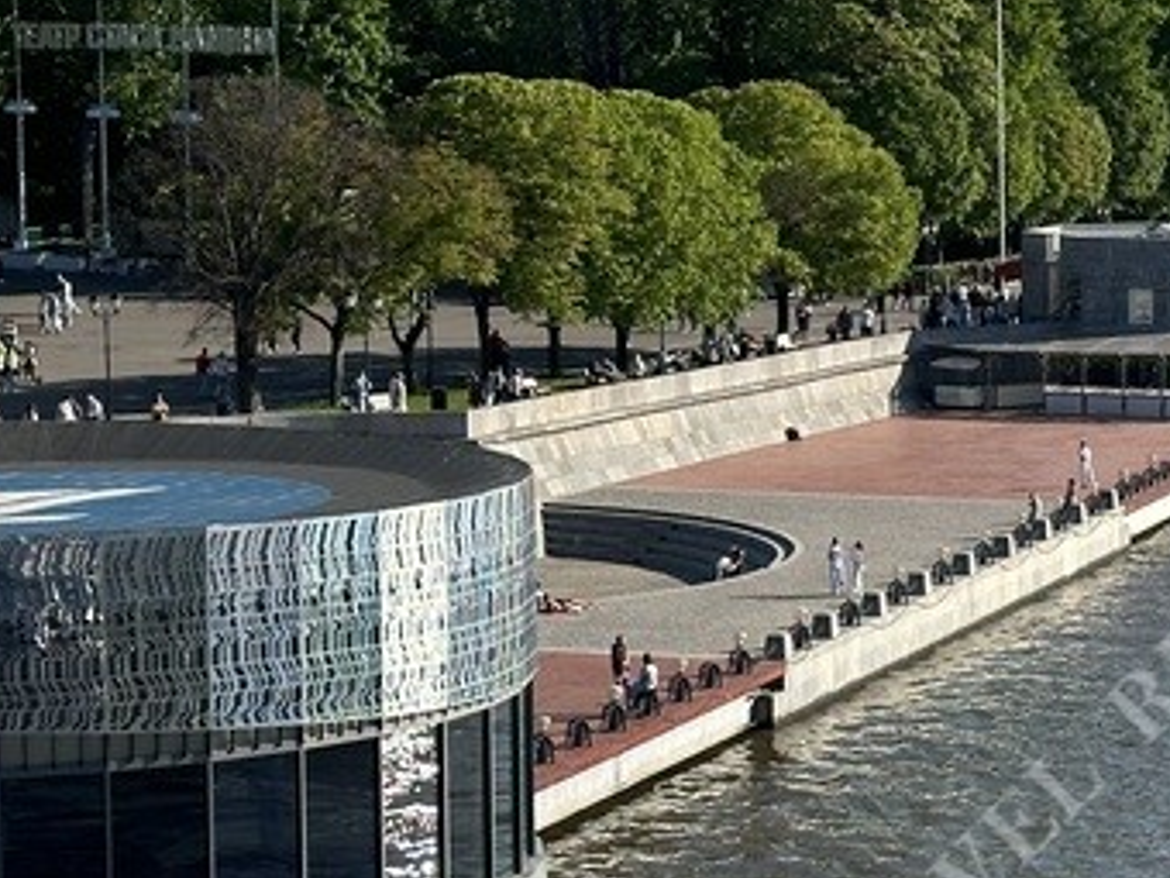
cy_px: 463
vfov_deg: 11.7
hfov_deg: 15.0
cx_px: 1387
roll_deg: -0.6
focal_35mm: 127
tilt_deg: -7.5
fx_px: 4293
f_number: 1.78
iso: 64
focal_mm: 6.86
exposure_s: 1/3367
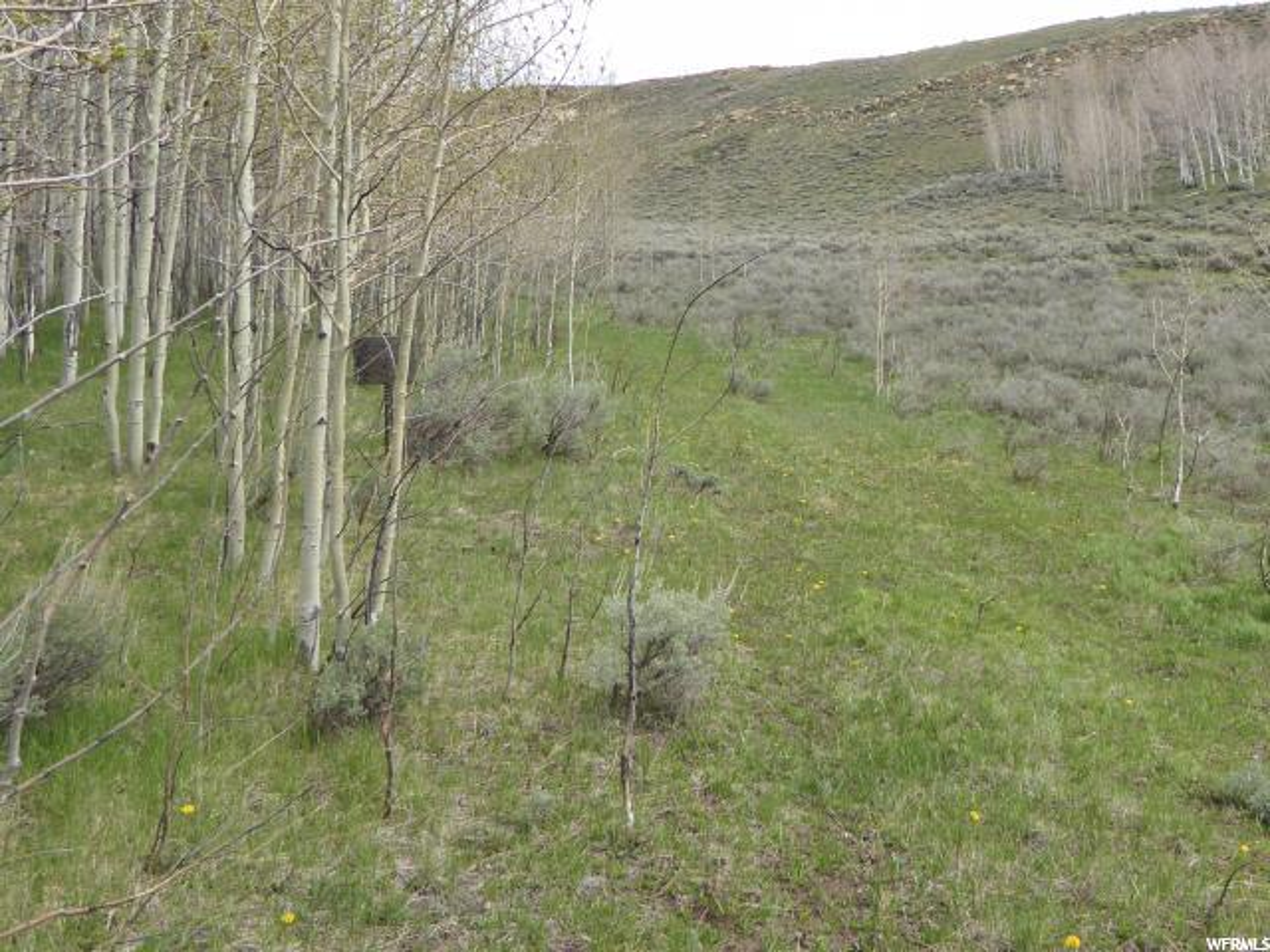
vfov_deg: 54.9
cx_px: 635
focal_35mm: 25
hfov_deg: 69.4
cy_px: 476
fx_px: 917
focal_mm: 4.3
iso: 160
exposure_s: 1/500
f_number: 3.3
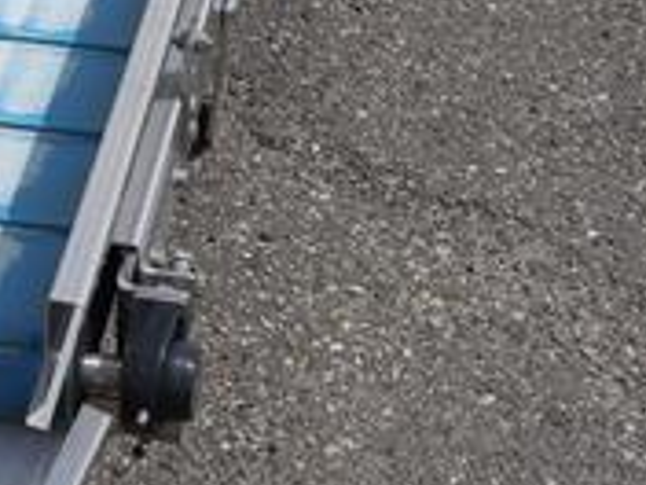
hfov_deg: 14.1
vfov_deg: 10.7
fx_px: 2575
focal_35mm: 138
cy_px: 15
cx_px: -4
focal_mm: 19
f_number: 9
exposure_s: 1/500
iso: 100
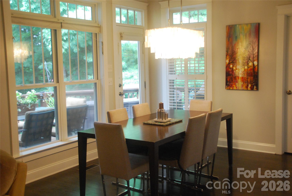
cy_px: 98
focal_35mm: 44
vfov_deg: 30.9
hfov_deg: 44.9
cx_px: 146
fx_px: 353
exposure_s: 1/30
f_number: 4.2
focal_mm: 29
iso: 1250
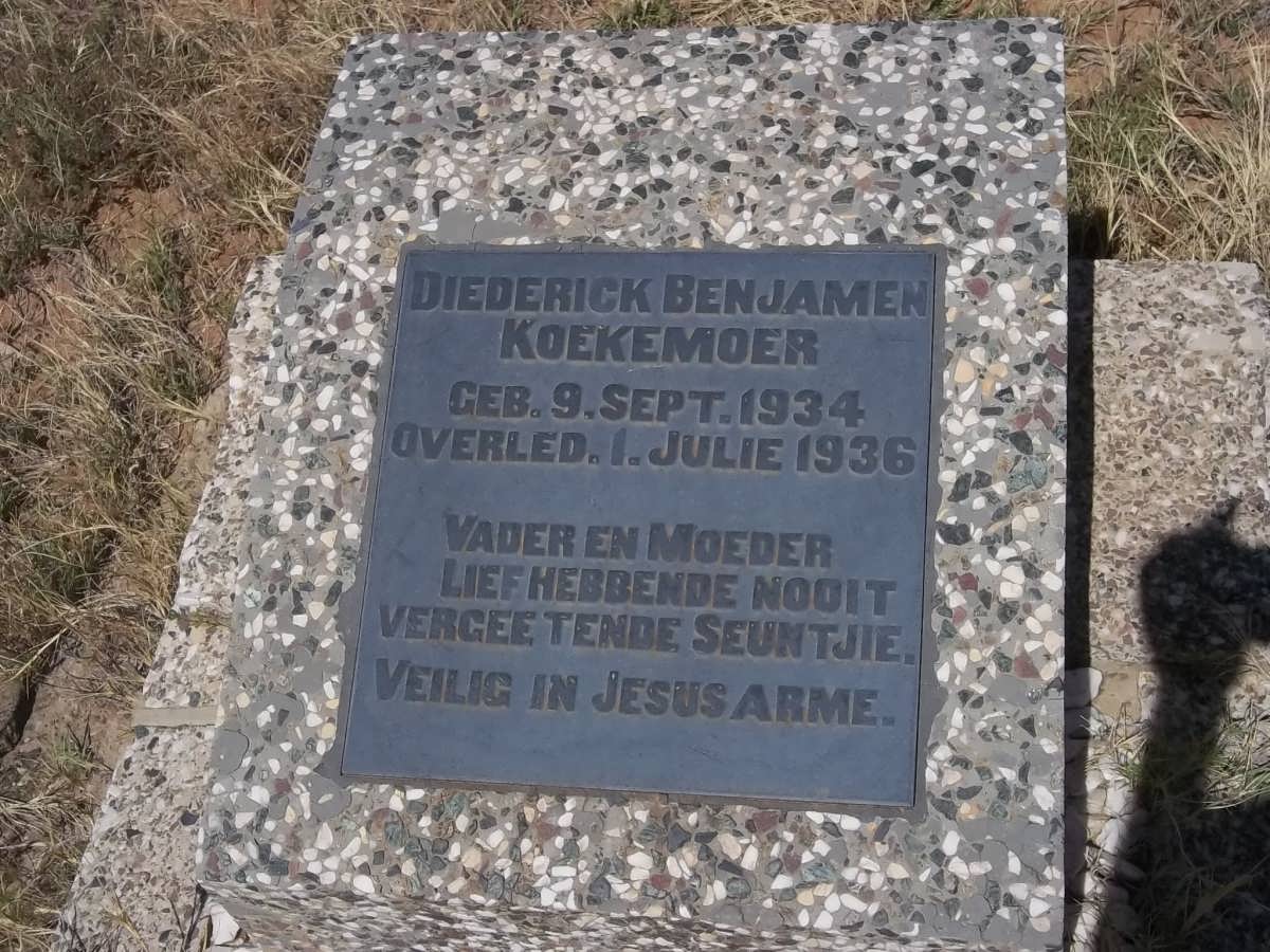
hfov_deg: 38.2
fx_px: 1834
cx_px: 635
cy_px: 476
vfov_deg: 29.1
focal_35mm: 50
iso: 80
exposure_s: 1/640
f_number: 7
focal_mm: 8.8
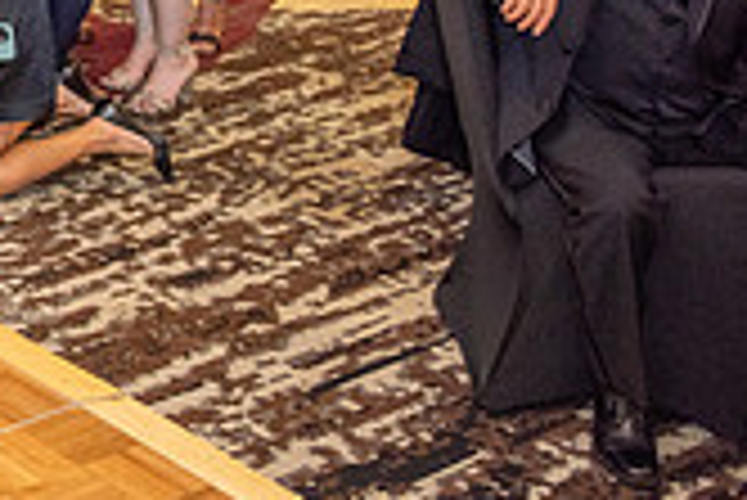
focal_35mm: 98
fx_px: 2035
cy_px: -232
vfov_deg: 13.3
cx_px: -490
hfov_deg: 17.8
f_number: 2.8
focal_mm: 28
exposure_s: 1/160
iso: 1600
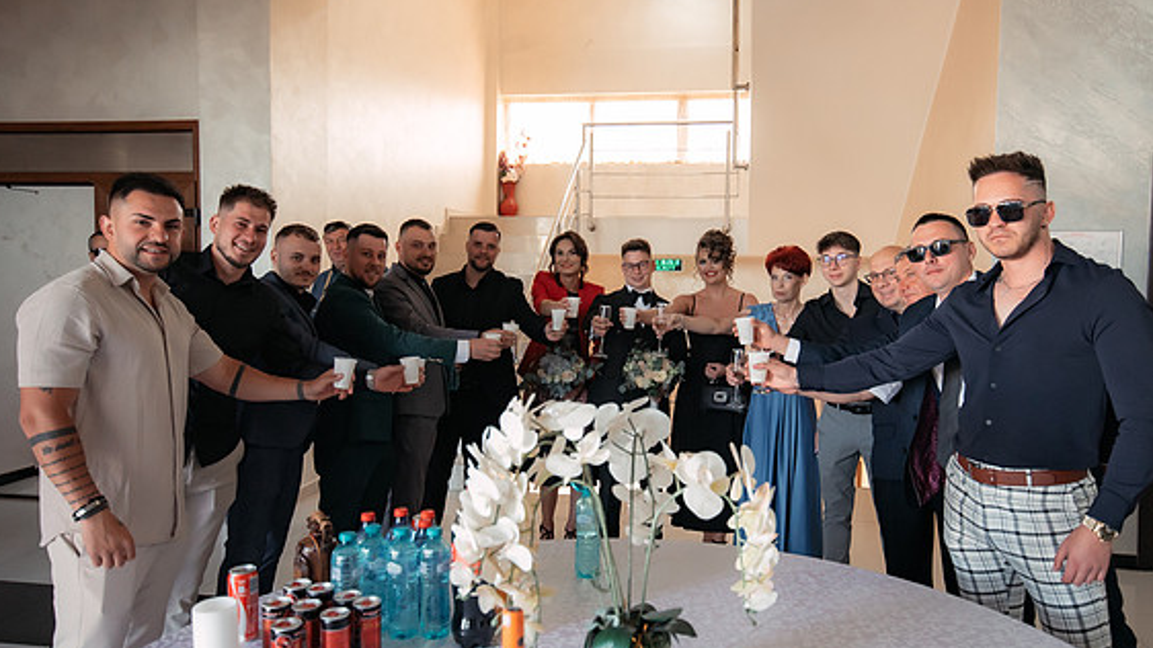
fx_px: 856
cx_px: 606
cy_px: 317
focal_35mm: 28
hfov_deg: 67.9
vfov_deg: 41.5
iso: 1600
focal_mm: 22
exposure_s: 1/250
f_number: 2.8
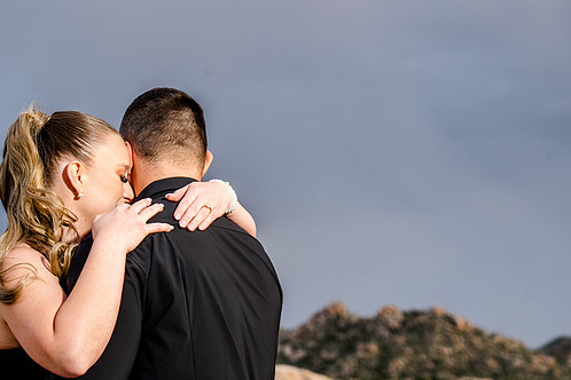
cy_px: 212
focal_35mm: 99
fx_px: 1570
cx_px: 266
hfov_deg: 20.6
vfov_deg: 13.8
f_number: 5.6
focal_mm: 85
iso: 250
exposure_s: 1/250
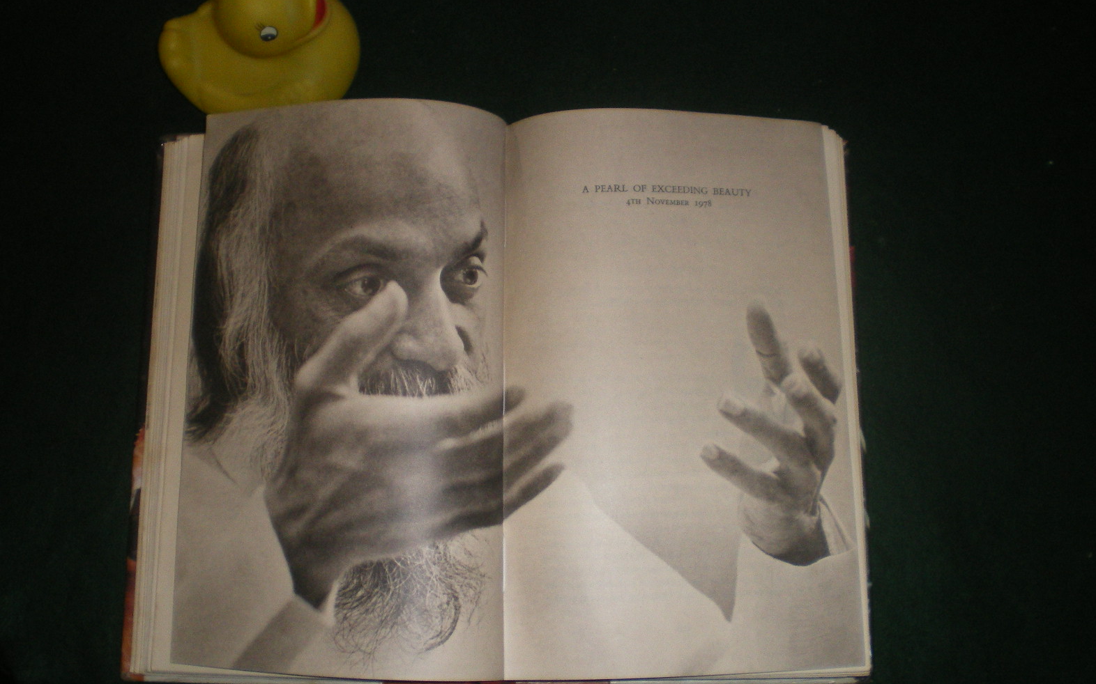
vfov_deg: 31.2
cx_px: 547
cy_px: 337
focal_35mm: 41
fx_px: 1224
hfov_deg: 48.2
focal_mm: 6.3
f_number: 3.1
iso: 200
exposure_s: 1/50
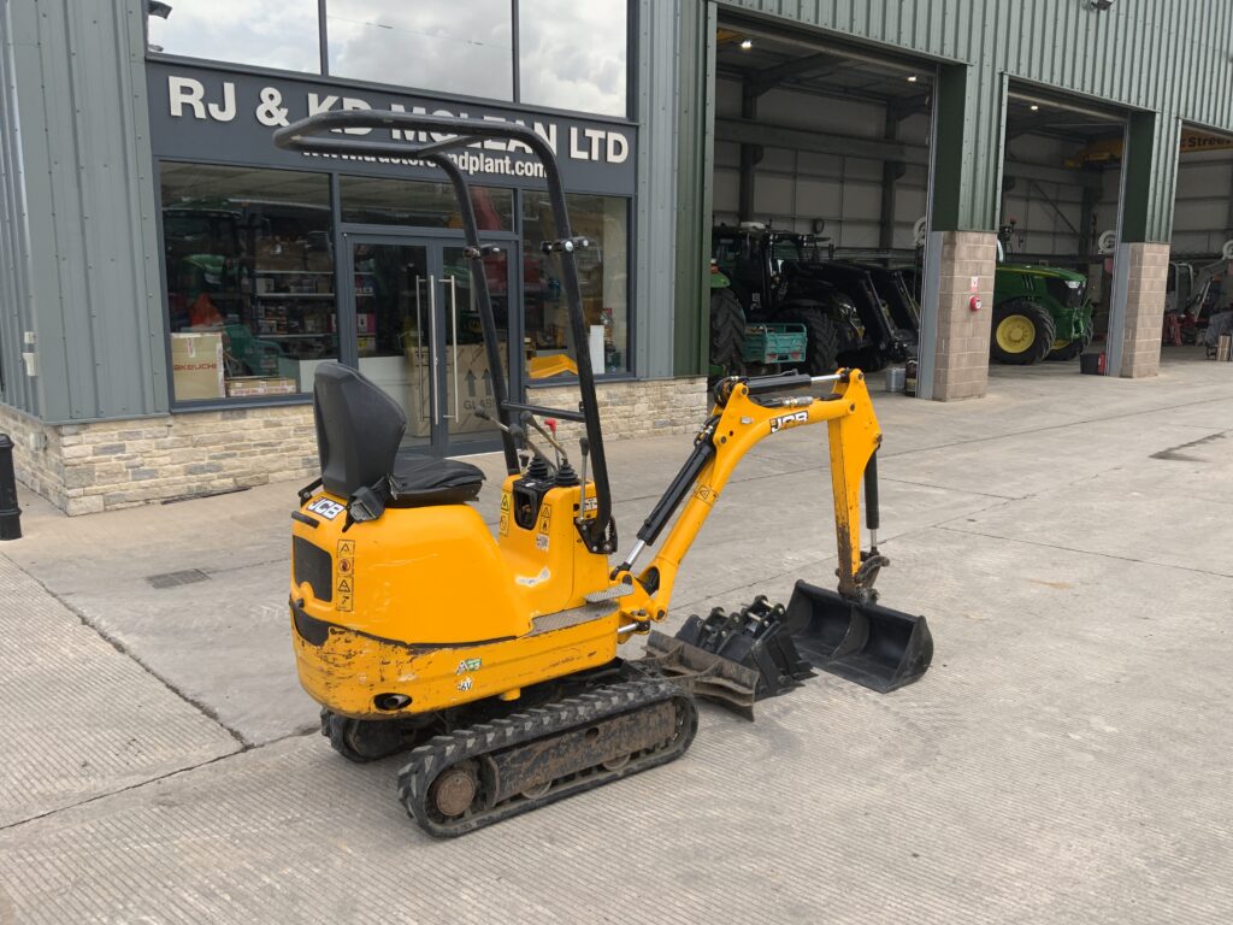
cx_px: 616
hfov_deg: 61.7
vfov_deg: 48.2
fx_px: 1033
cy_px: 462
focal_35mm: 29
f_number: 1.8
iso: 16
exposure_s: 1/770
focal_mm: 3
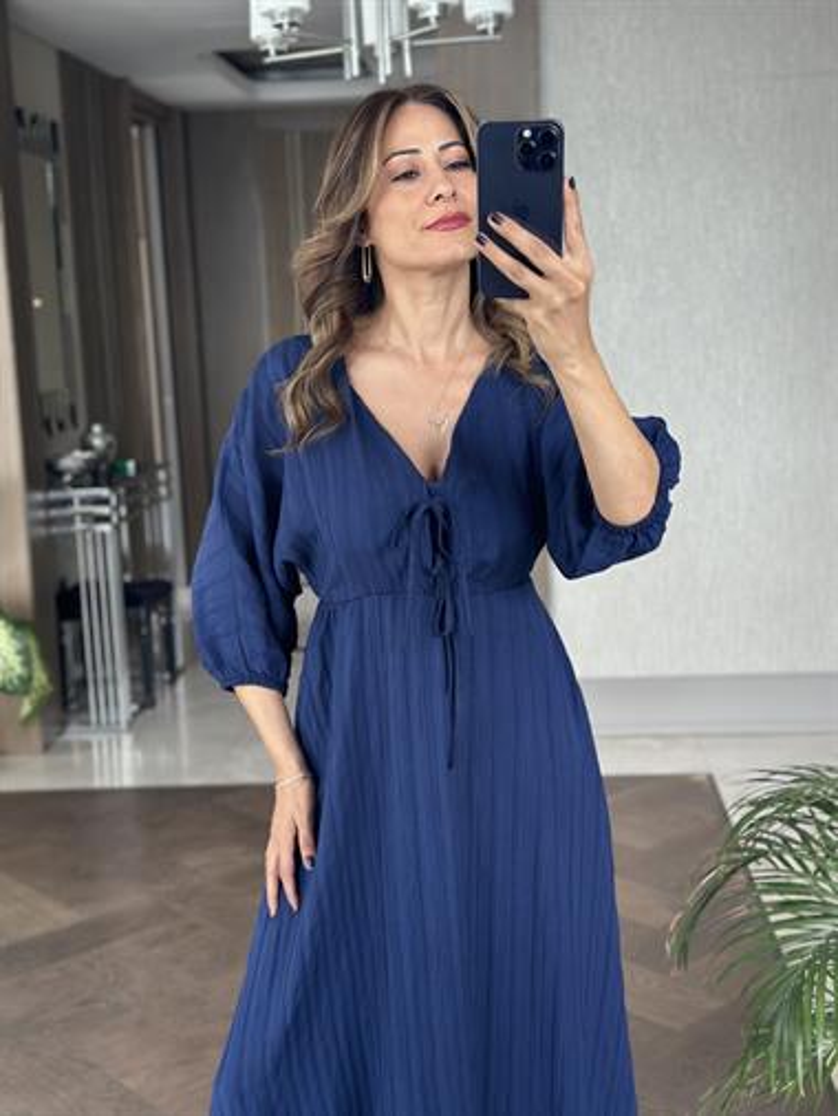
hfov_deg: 30.3
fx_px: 1548
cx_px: 419
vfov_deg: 39.6
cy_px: 558
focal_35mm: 48
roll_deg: +2.8
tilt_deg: -18.2
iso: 125
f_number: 1.78
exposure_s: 1/86
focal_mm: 6.86
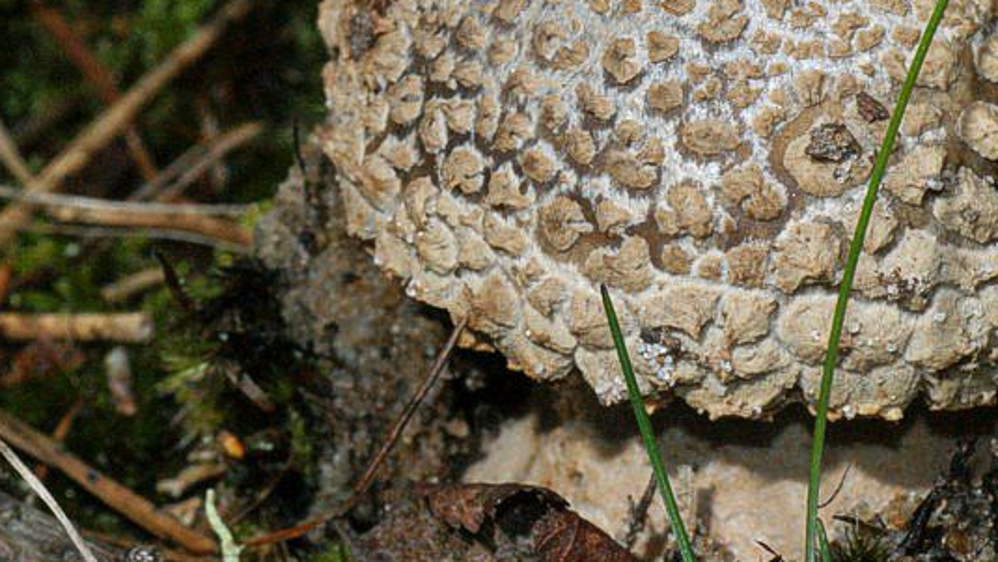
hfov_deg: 6.8
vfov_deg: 3.8
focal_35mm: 317
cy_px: 76
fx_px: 8389
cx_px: 485
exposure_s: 1/125
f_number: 16
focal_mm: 90
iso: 400
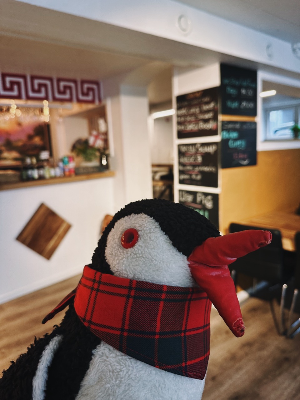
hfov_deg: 56.8
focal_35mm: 24
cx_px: 150
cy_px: 200
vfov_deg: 71.6
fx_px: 277
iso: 200
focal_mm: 6.86
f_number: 1.78
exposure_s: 1/50
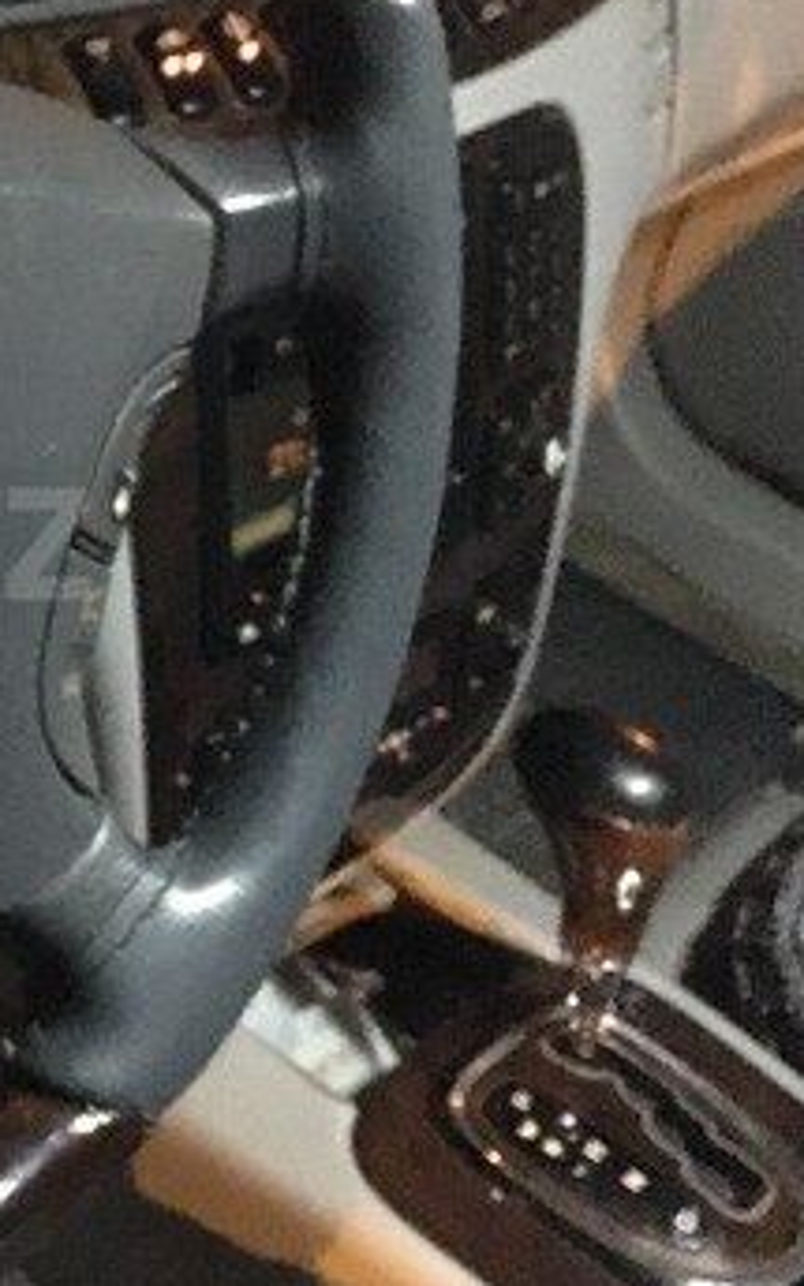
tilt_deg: -35.6
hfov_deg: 19.9
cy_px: 544
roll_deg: -11.9
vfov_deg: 34.5
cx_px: -292
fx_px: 2068
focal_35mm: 59
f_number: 2.2
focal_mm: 4.15
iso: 1250
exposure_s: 1/17
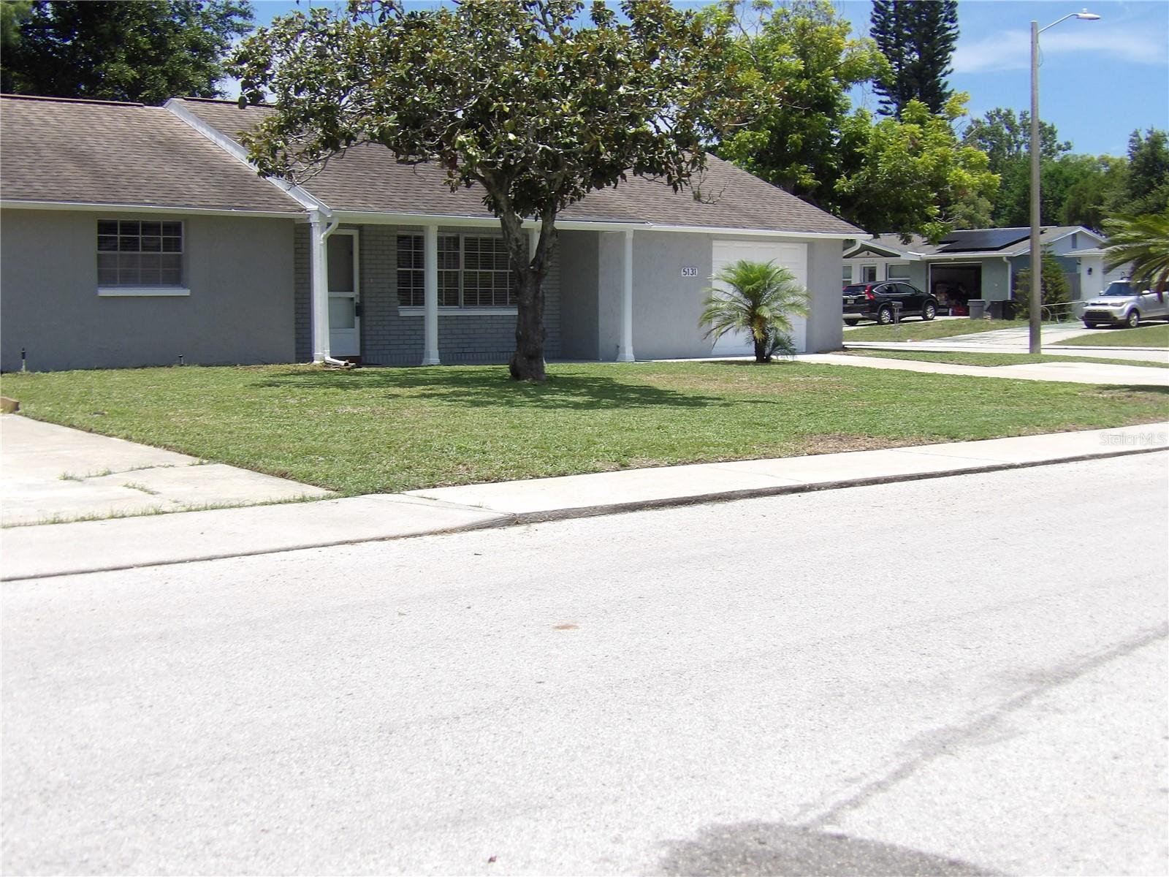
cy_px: 438
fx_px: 1553
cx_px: 584
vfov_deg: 31.5
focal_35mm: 46
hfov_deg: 41.2
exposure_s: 1/860
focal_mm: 8.2
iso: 100
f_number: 3.8
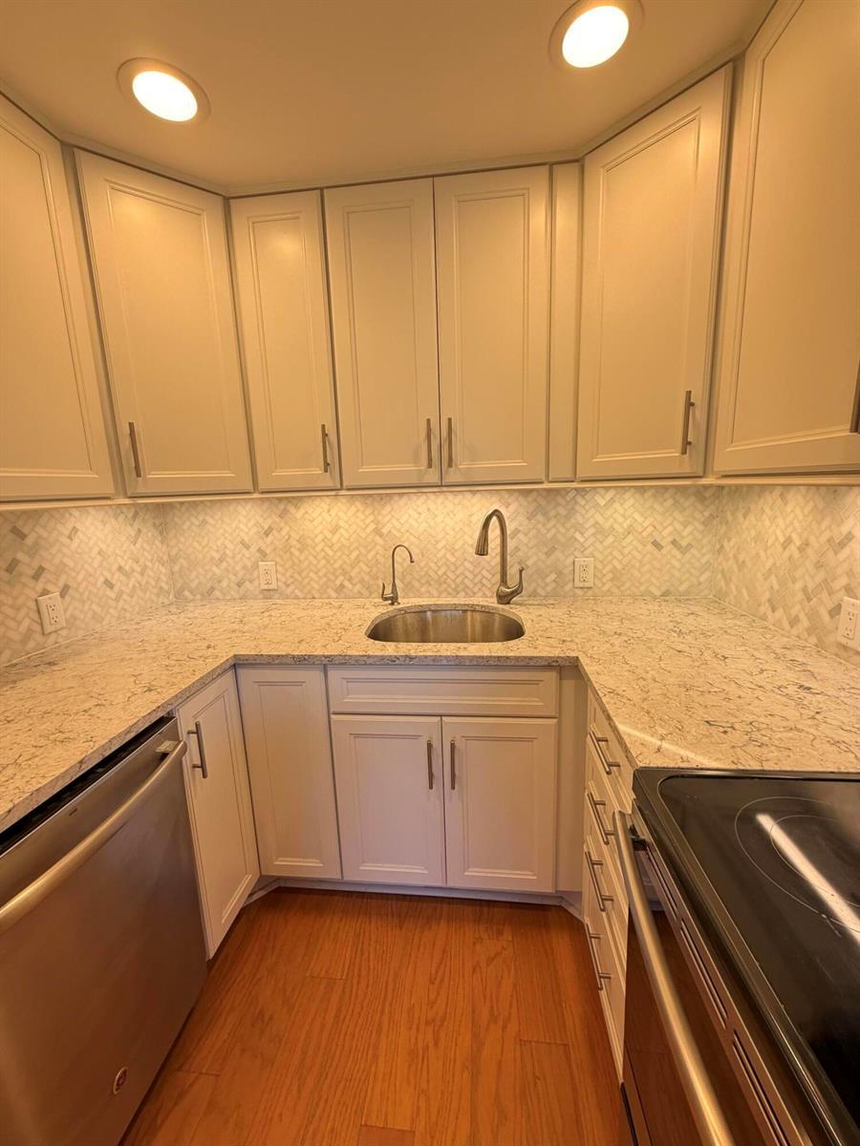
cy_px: 573
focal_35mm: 14
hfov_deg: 85.7
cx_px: 430
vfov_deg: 102.1
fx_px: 464
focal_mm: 2.22
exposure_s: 1/60
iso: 250
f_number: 2.2
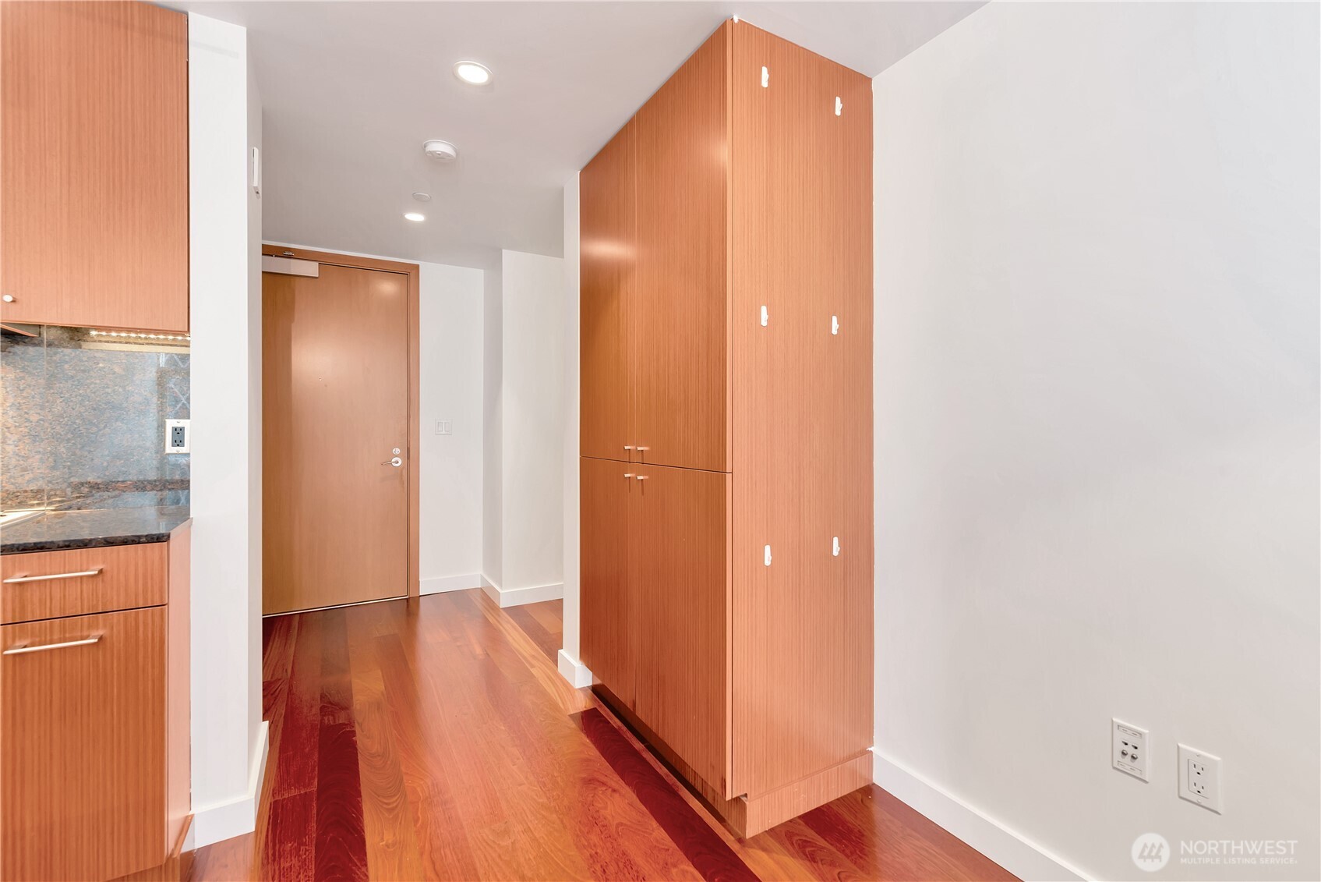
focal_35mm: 15
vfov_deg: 77.4
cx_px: 660
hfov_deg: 100.4
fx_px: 551
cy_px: 441
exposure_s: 1/2.5
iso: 320
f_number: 8
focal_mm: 15
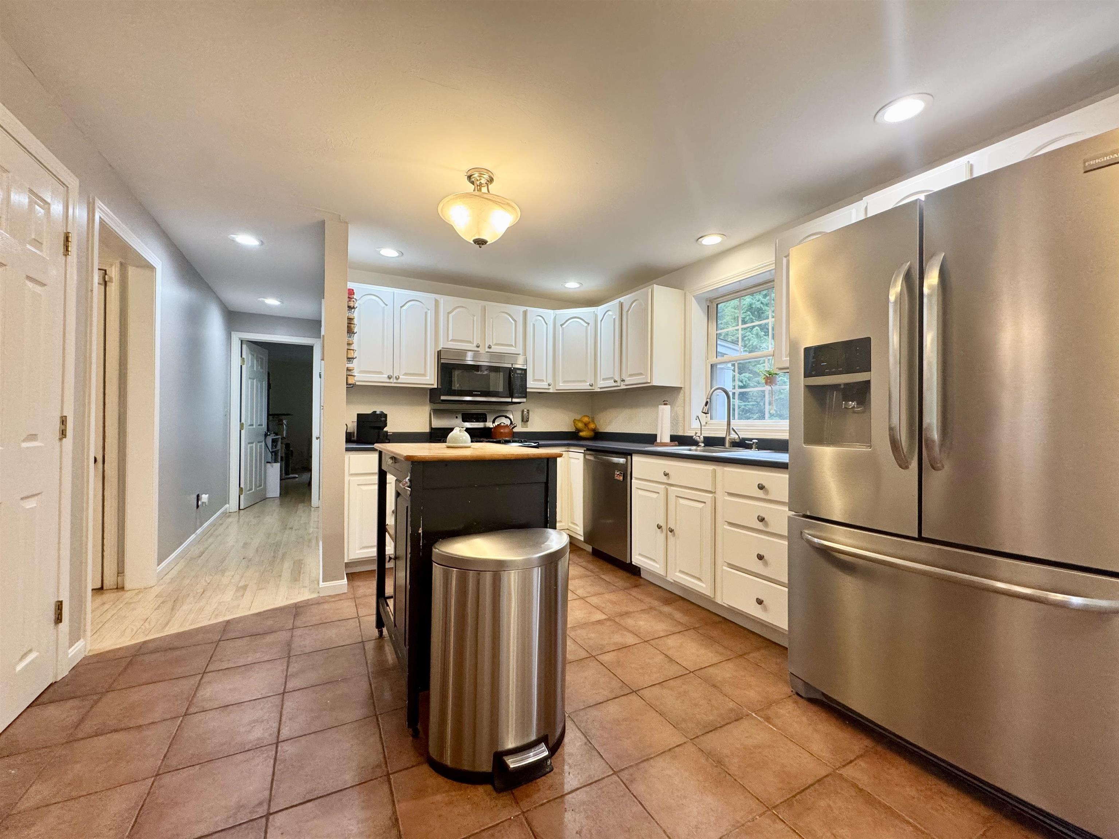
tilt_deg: -0.5
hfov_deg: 102.1
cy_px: 420
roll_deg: -0.7
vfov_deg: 85.7
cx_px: 560
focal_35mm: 14
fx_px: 453
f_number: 2.2
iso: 200
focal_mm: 2.22
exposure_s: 1/120
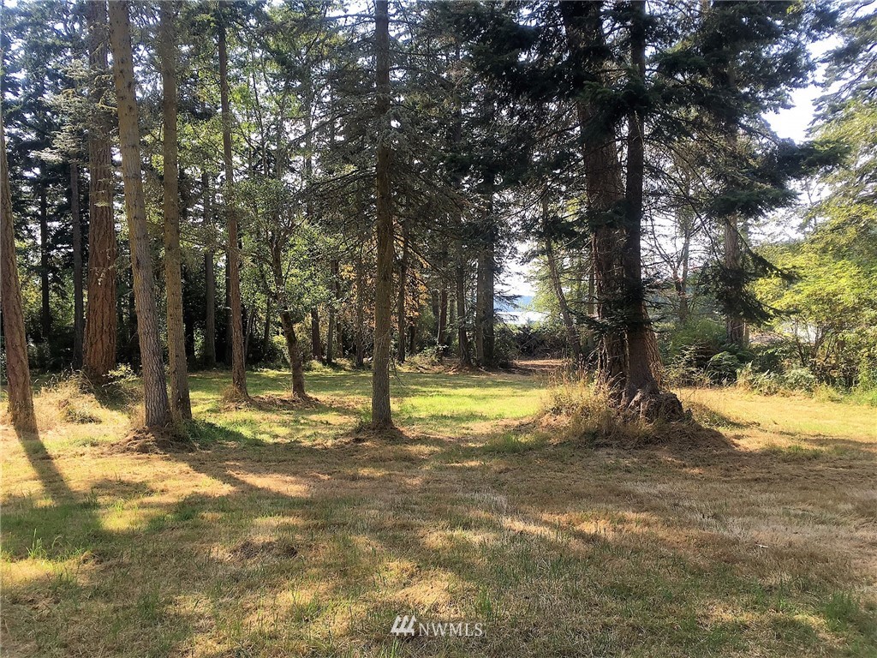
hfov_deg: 61.7
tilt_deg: -1.8
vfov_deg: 48.2
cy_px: 329
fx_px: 735
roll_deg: +0.3
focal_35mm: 29
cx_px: 438
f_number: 2.2
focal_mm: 4.15
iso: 25
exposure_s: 1/337
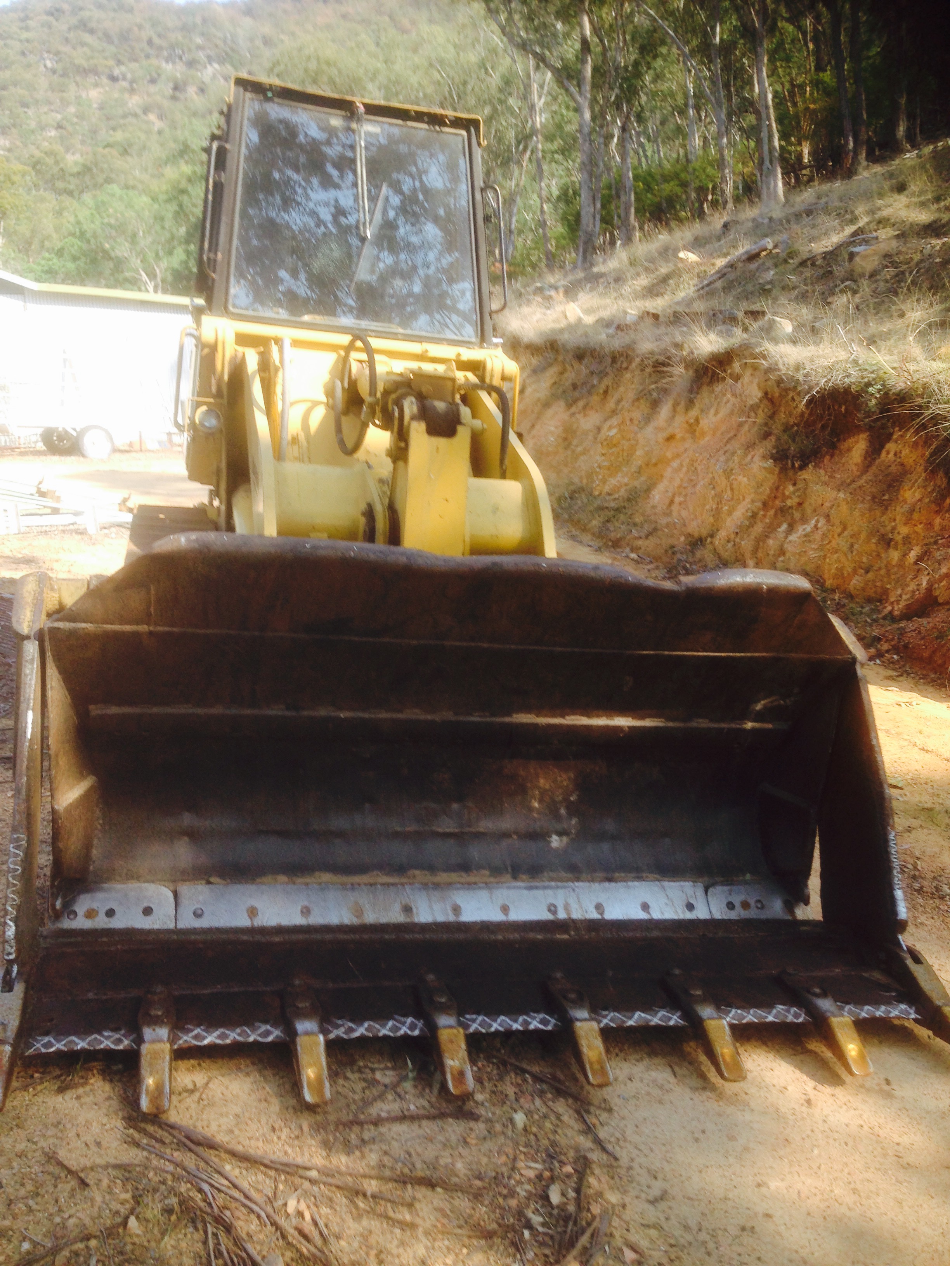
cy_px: 633
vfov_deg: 55.4
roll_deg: +1.6
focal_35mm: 33
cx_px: 475
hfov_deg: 42.9
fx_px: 1208
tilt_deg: -6.2
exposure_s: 1/257
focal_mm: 4.12
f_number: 2.4
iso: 50
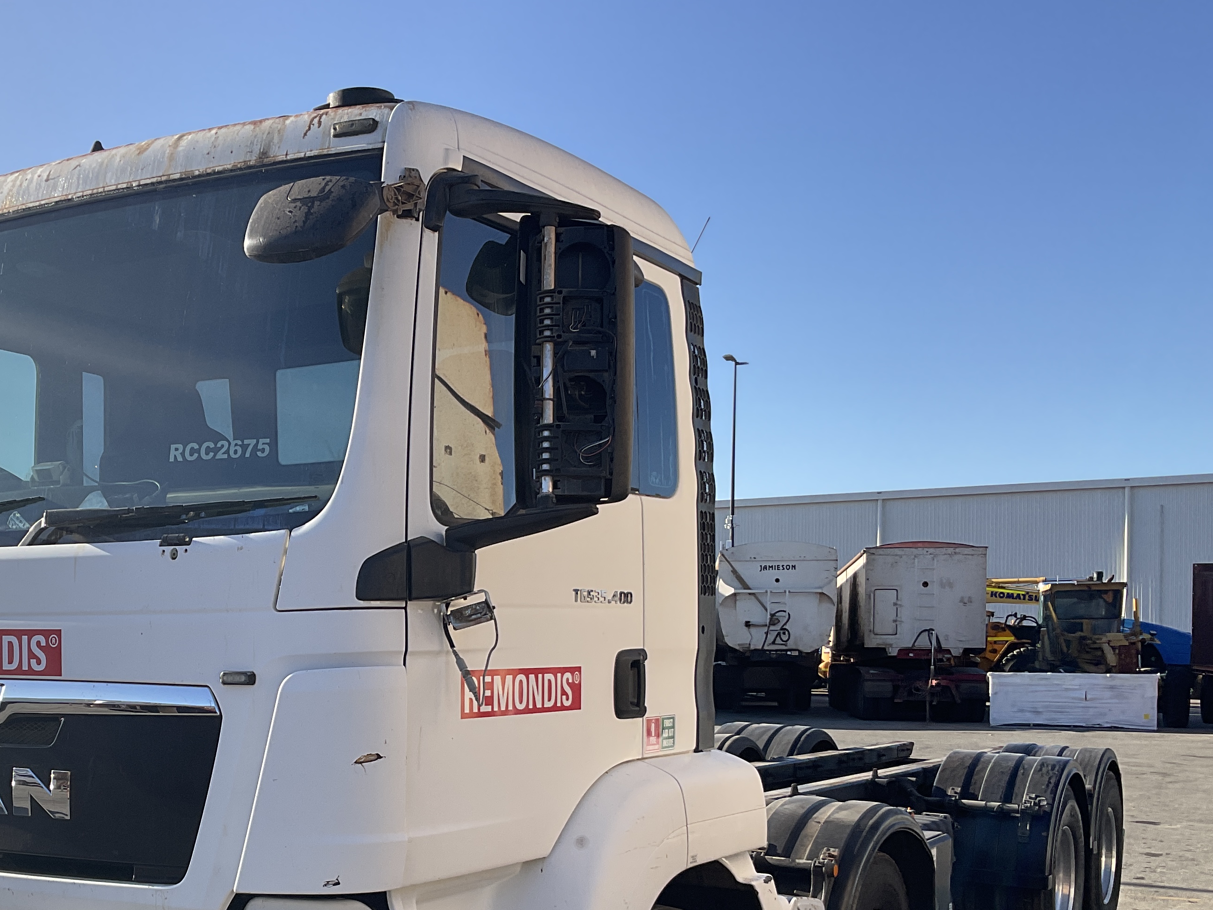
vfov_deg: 31.6
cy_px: 685
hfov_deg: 41.3
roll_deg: +1.4
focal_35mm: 45
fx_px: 1577
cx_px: 364
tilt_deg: +0.2
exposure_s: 1/1342
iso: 16
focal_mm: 3
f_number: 1.8
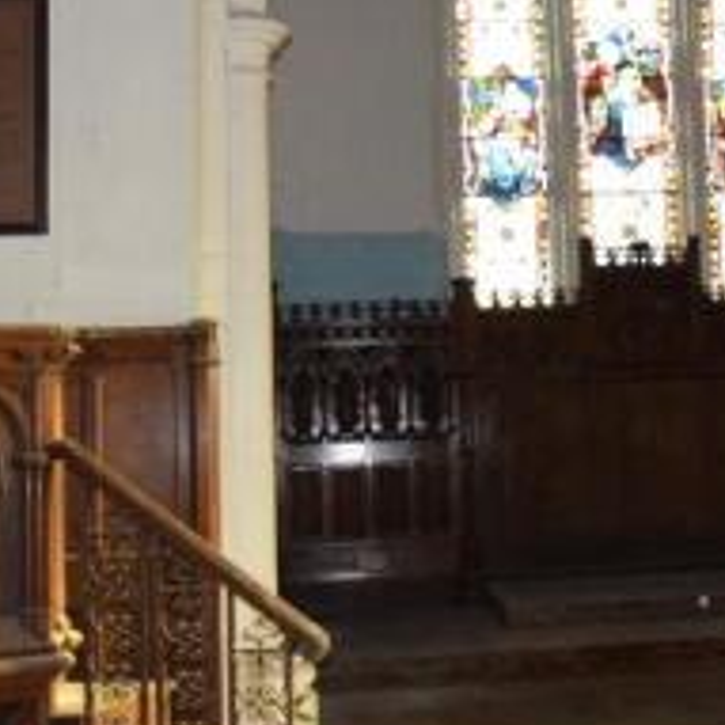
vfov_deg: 24.5
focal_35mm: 70
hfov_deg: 23.8
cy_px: 211
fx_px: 1659
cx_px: 685
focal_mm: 16
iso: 1800
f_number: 4
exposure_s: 1/60
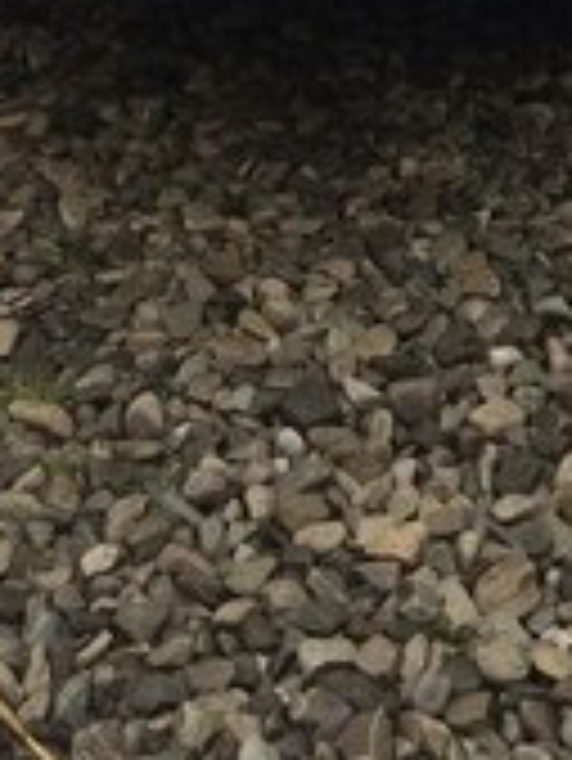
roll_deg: -0.5
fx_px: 1870
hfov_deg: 17.0
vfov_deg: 20.1
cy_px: -351
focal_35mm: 85
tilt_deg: -11.4
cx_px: 558
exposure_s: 1/161
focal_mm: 4.15
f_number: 2.2
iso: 32
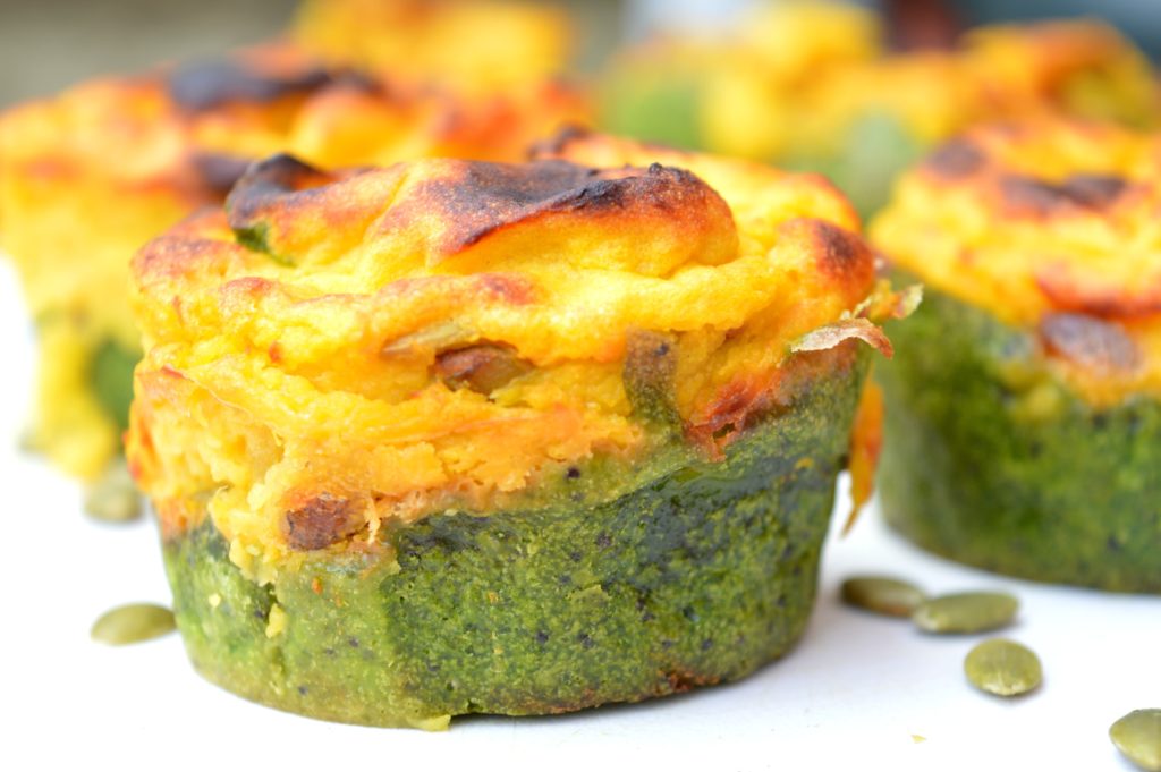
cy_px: 386
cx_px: 580
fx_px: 2658
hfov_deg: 24.6
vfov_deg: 16.5
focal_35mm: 82
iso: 100
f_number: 5.6
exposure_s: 1/15
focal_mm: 55
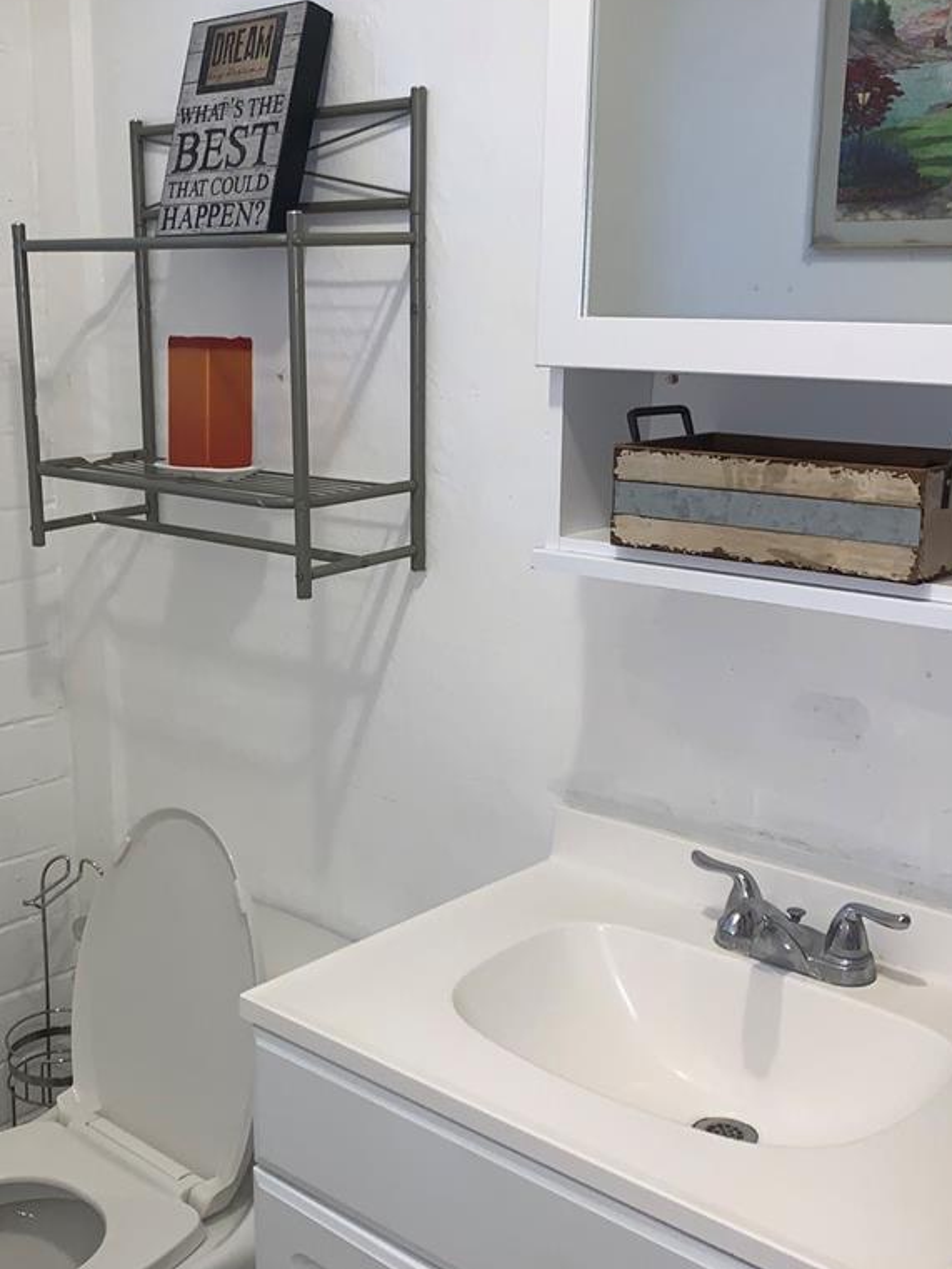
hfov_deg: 34.9
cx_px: 337
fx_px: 1503
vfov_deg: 45.8
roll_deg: +0.4
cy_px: 655
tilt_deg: -12.5
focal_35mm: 41
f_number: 1.8
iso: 50
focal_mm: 4.25
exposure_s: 1/17
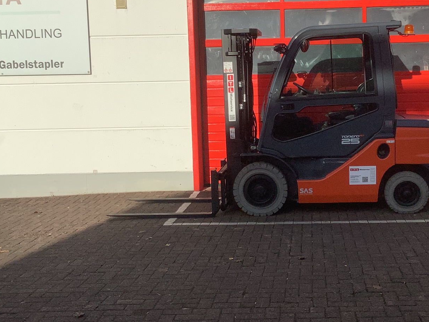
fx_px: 645
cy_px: 147
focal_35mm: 52
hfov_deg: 36.5
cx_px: 277
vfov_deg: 28.0
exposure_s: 1/2632
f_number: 2.4
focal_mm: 3.3
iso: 25
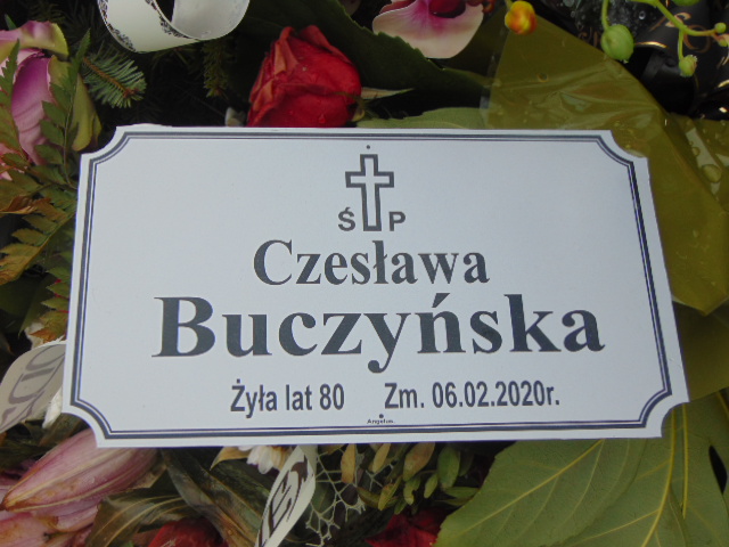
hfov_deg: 38.2
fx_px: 1053
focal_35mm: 50
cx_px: 364
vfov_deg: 29.1
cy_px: 274
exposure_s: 1/640
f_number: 3.5
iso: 80
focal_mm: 9
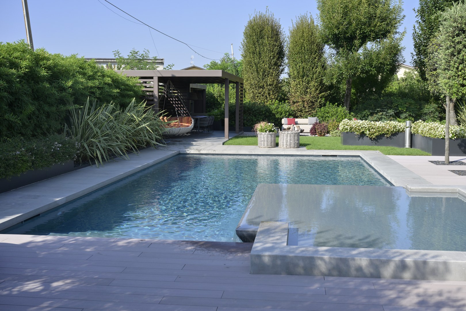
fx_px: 518
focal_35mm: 40
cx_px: 233
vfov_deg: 33.4
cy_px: 156
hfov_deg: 48.5
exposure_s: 1/250
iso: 100
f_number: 8
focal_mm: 40
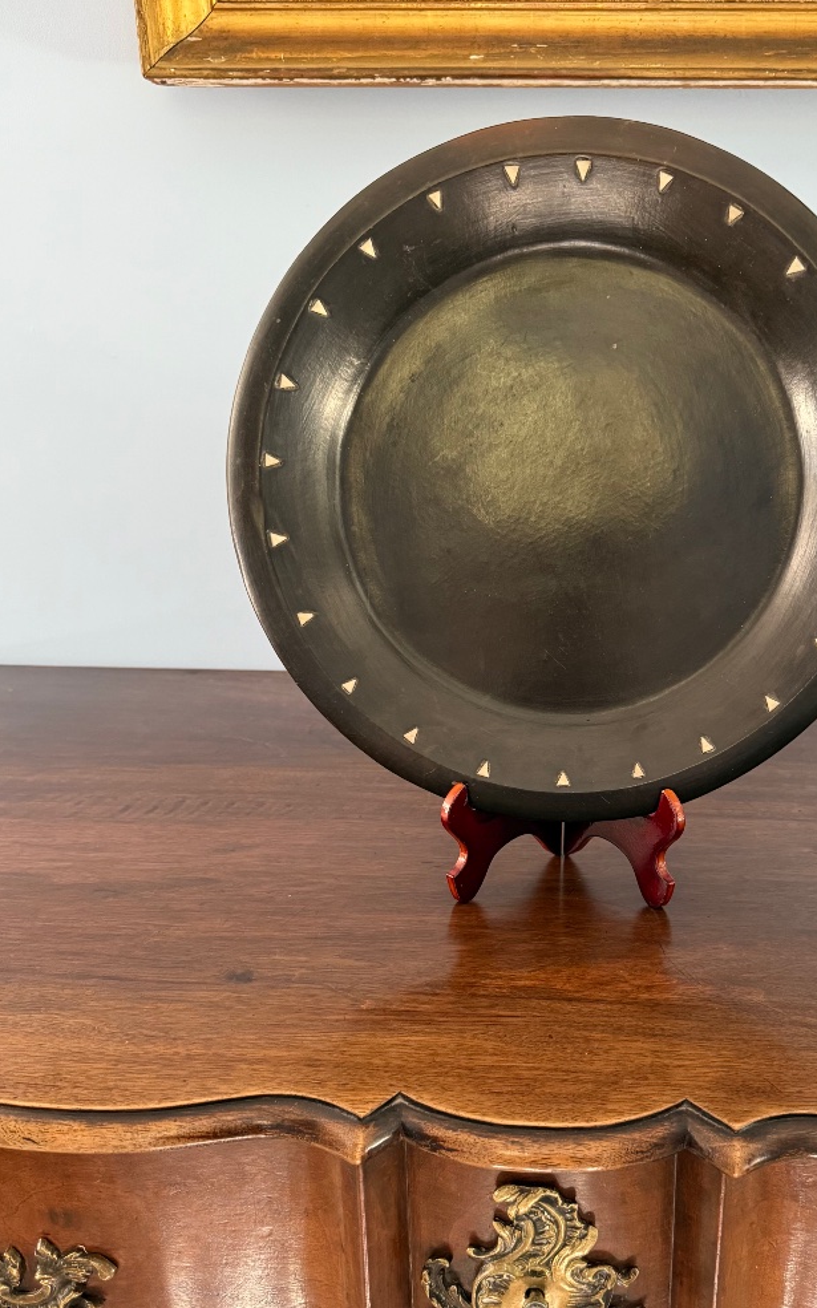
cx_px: 547
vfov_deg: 61.0
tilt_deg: -20.3
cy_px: 745
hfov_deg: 40.1
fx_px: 1105
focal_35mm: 31
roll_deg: -1.0
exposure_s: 1/60
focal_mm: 6.76
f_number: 1.78
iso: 400
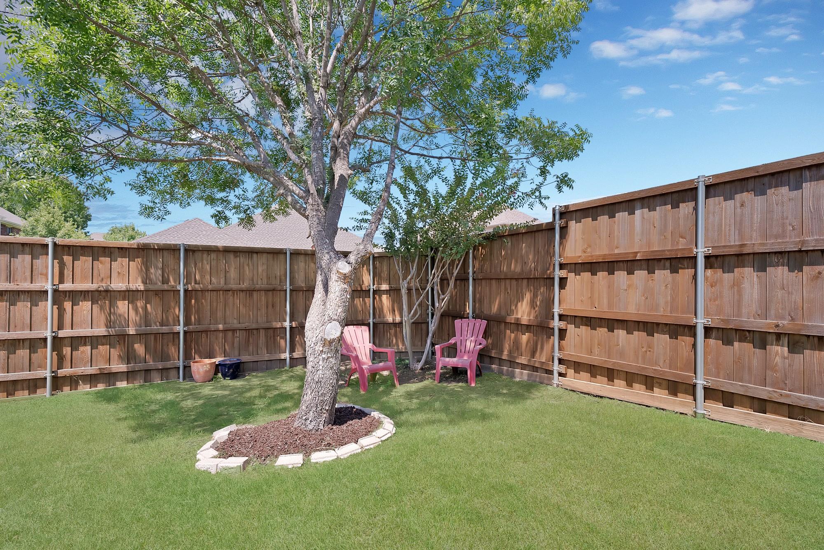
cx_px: 412
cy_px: 275
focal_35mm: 16
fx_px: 366
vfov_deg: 73.8
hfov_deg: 96.7
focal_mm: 16
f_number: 9
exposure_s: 1/125
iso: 640
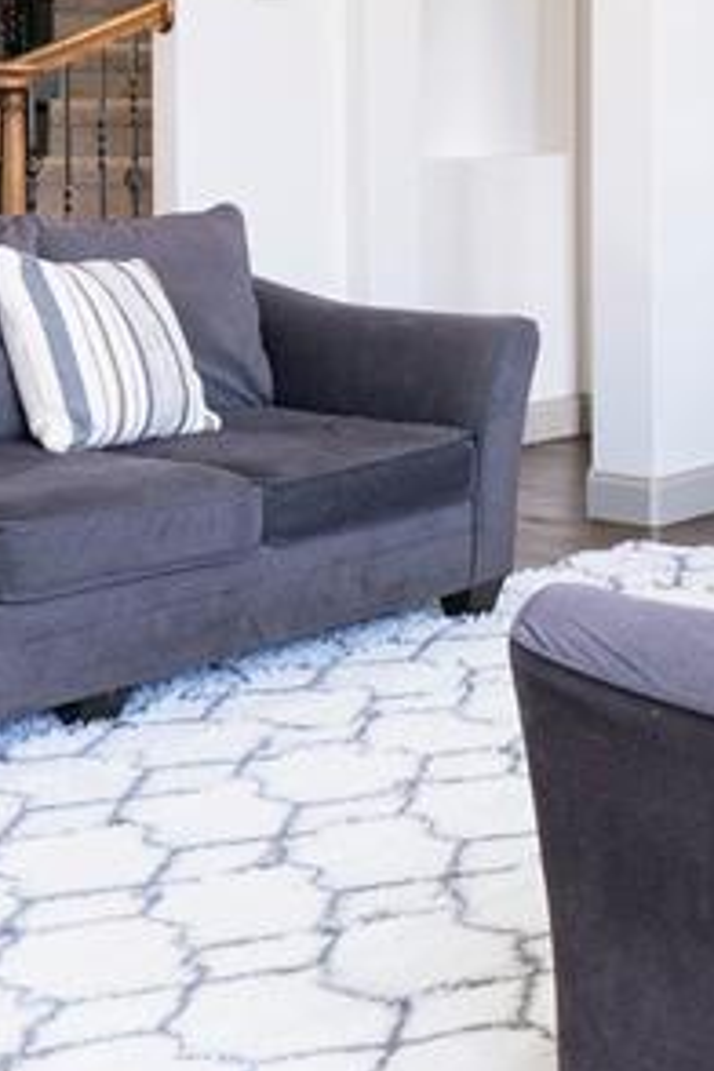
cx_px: 1016
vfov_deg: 26.8
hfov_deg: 17.2
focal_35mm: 73
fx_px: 2172
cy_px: 117
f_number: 5
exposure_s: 1/10
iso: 250
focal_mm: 14
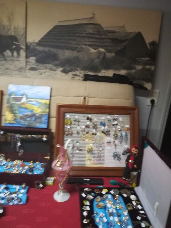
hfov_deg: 53.1
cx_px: 86
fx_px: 171
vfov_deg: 67.3
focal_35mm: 26
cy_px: 114
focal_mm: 3.83
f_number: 2.2
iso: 800
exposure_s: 1/14.3
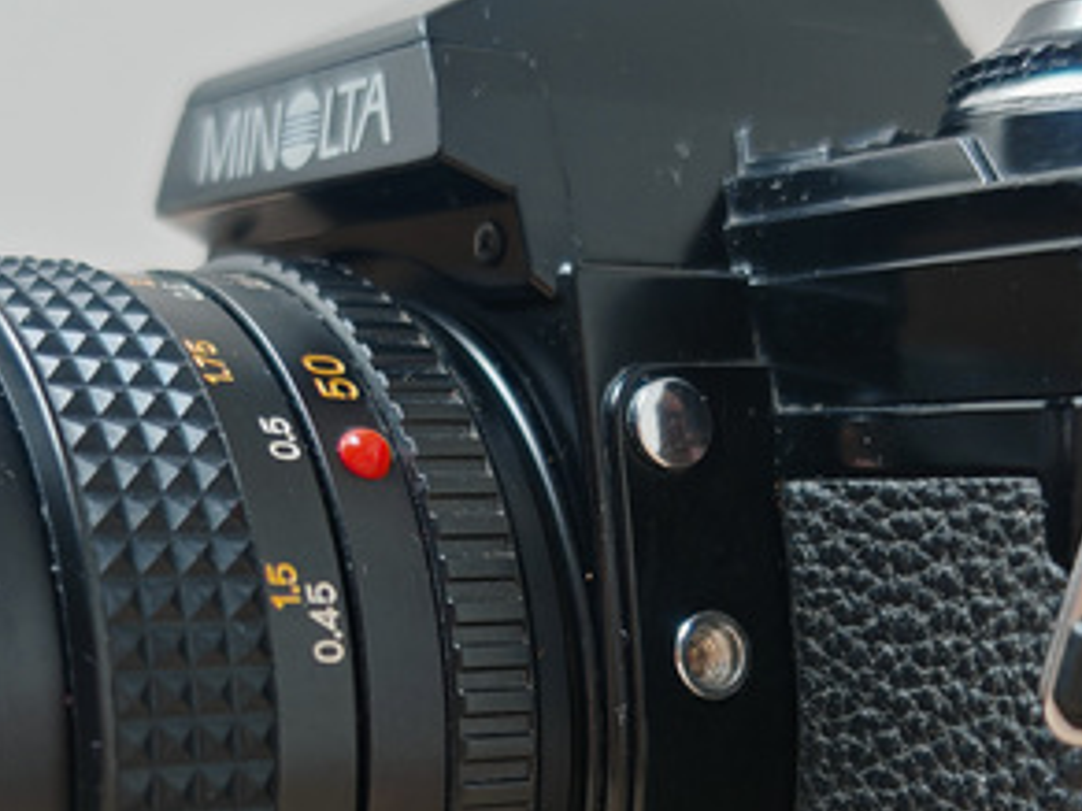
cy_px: 644
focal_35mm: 72
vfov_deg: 20.2
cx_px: 537
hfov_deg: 27.0
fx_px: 2251
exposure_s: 1/50
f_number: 1.4
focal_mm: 6.83
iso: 125
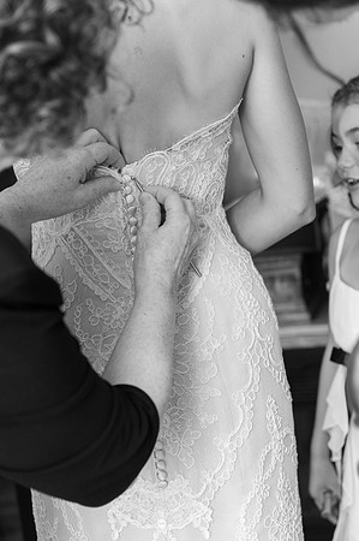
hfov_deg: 19.4
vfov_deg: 28.9
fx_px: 1049
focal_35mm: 70
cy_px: 270
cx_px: 180
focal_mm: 70
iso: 1600
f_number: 4.5
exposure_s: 1/60
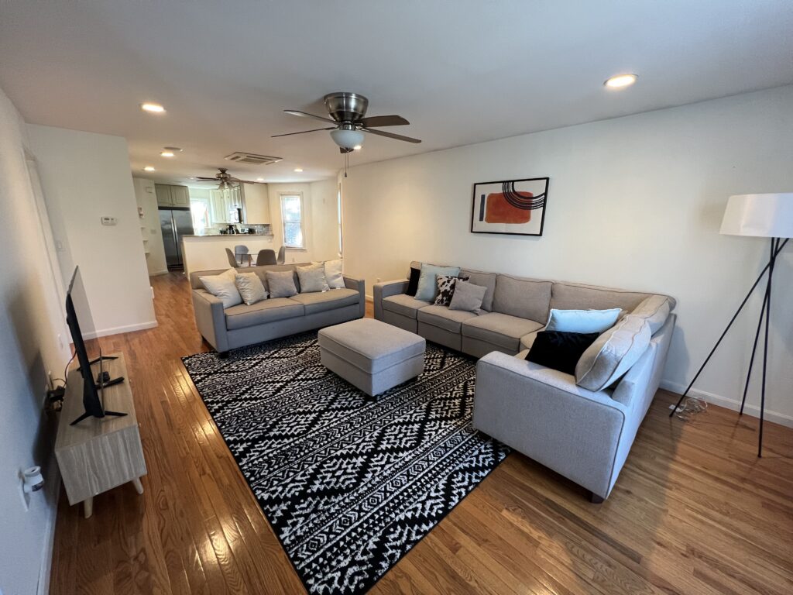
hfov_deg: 106.2
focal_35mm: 13
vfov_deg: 89.9
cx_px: 396
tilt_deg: -13.9
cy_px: 298
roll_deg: -1.0
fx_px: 298
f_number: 1.8
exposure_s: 1/60
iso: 250
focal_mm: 1.57
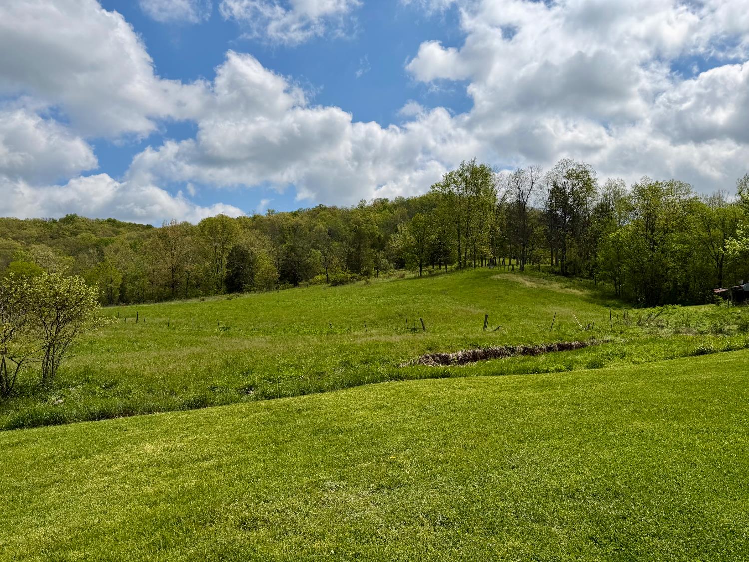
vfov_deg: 56.8
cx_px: 374
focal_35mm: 24
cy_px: 281
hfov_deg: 71.6
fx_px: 519
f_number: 1.78
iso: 80
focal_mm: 6.76
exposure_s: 1/10309
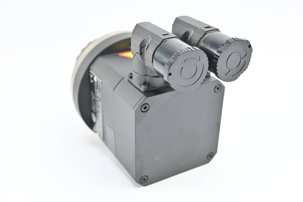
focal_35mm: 45
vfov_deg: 29.9
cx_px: 152
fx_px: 379
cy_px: 101
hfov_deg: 43.6
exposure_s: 1/50
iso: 320
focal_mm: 30
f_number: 5.6
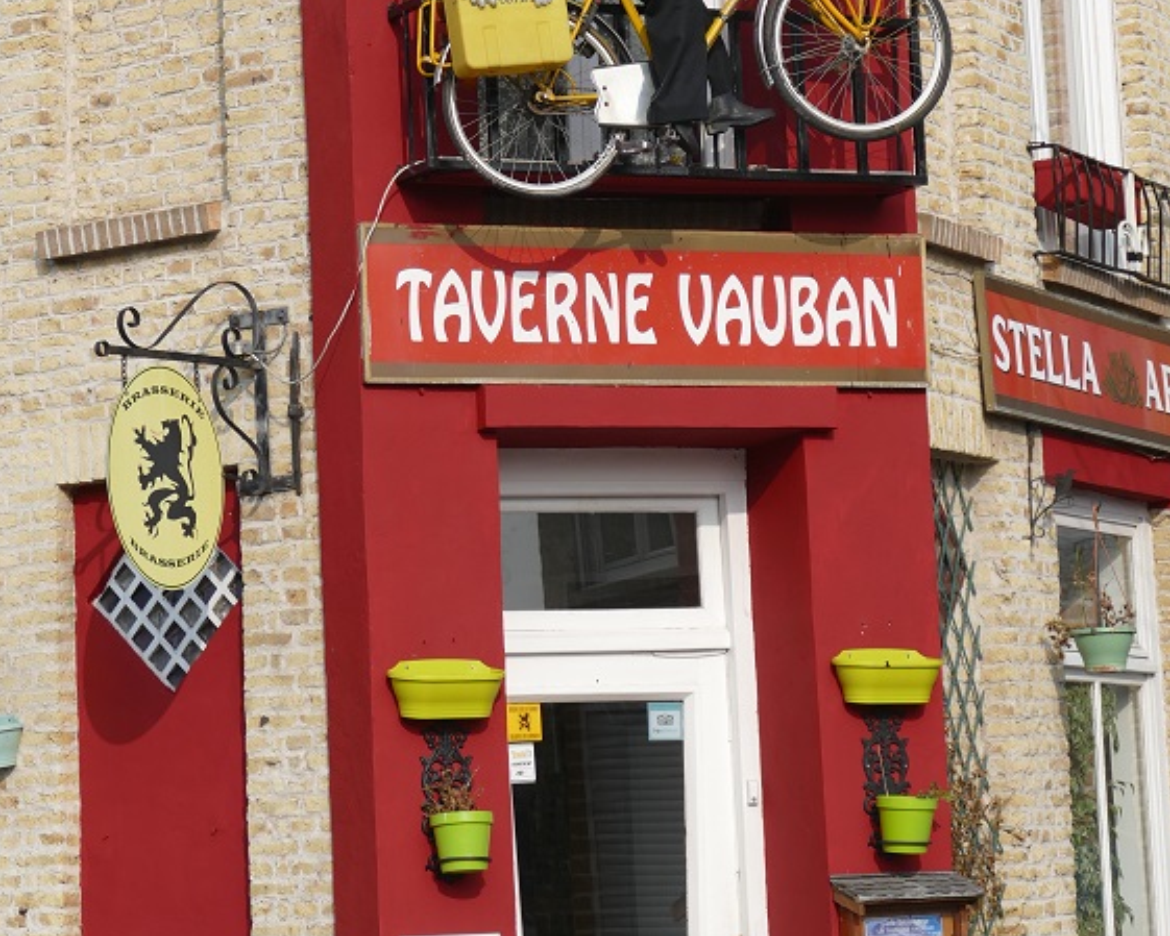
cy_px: 161
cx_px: 601
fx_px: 4468
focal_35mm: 129
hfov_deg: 14.9
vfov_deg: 11.9
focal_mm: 32.24
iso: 125
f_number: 3.8
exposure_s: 1/1300
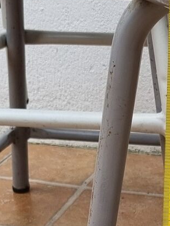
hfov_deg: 11.4
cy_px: 279
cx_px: 233
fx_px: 825
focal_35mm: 126
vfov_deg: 15.0
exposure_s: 1/606
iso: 50
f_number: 1.8
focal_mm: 5.4
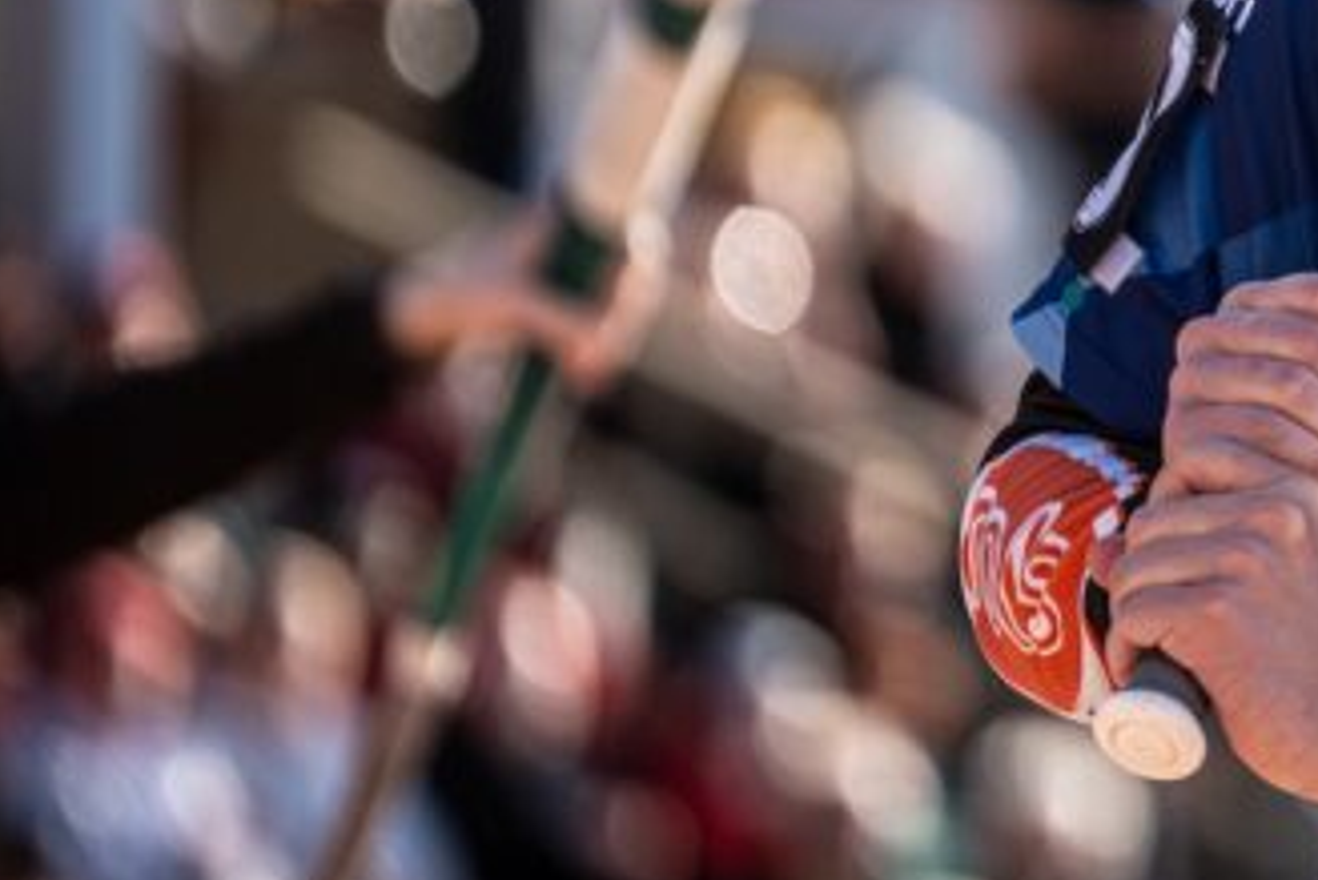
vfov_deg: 2.2
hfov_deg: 3.3
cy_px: -170
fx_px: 22598
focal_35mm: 617
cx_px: 2181
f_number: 2.8
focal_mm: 180
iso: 100
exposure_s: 1/1600
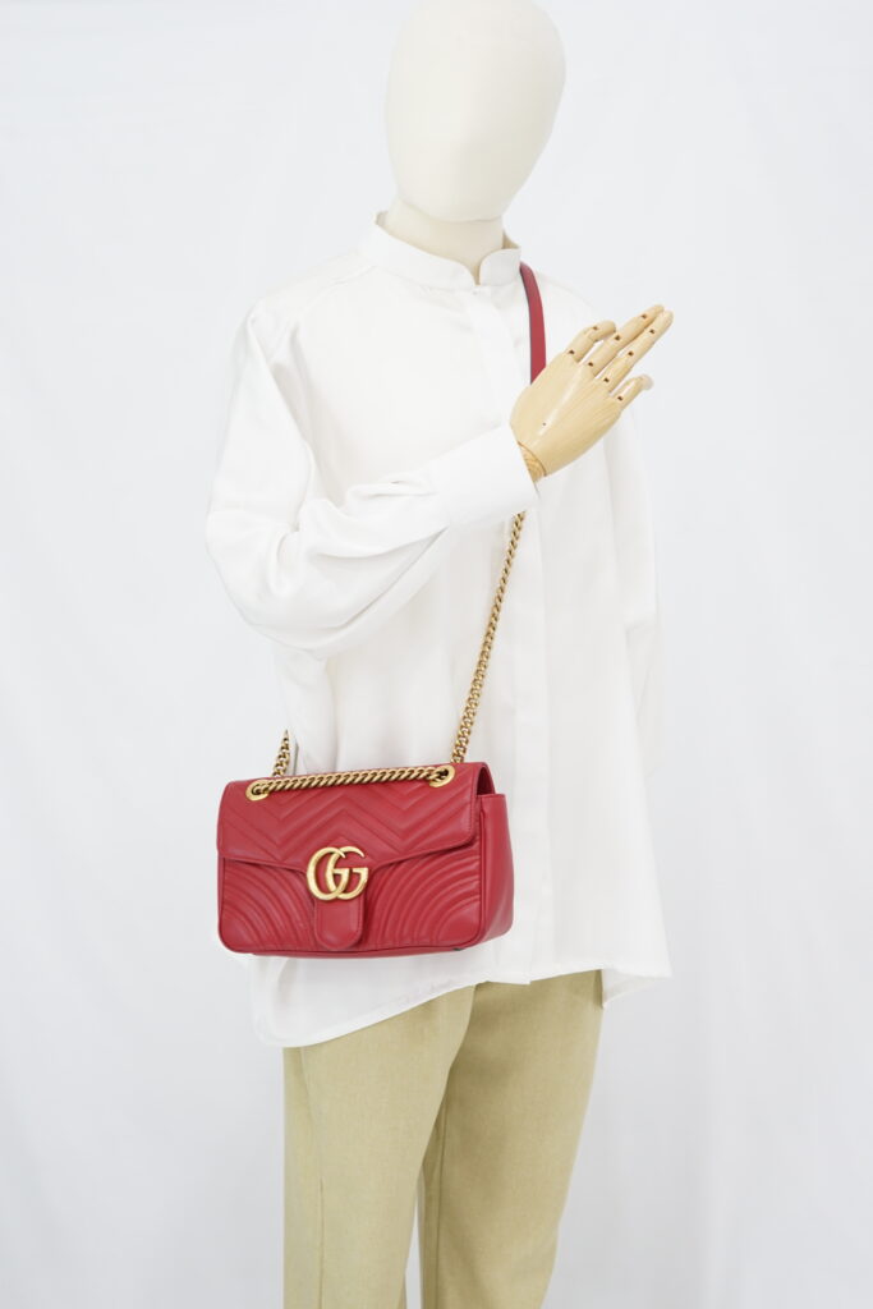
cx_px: 436
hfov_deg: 27.0
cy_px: 654
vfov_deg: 39.6
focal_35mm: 50
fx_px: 1818
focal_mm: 50
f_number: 6.3
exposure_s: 1/6
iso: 640
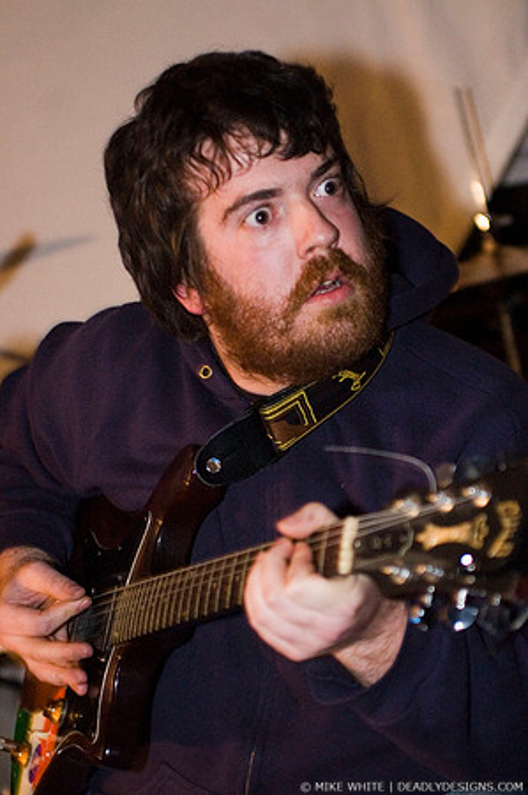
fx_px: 2315
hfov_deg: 13.0
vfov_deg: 19.5
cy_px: 398
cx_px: 264
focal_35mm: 105
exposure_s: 1/13
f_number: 2.8
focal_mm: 70
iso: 800
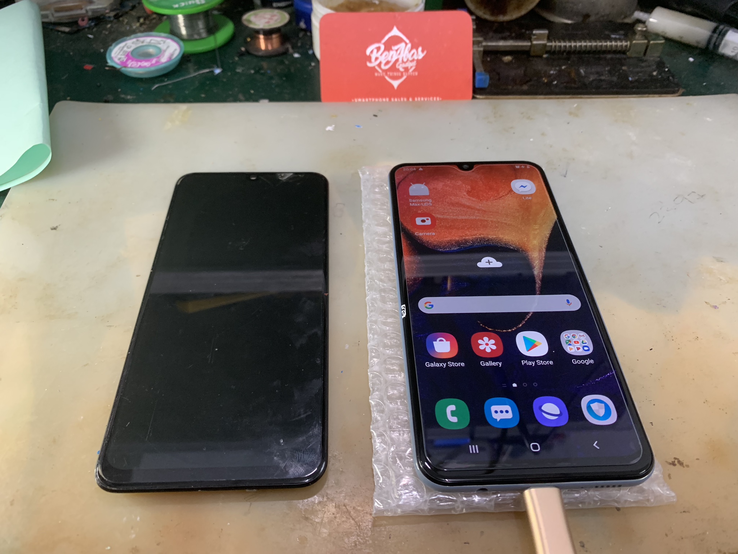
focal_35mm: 26
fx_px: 554
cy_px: 277
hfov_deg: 67.3
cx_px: 369
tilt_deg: -47.6
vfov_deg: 53.1
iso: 200
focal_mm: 4.25
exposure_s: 1/50
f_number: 1.8
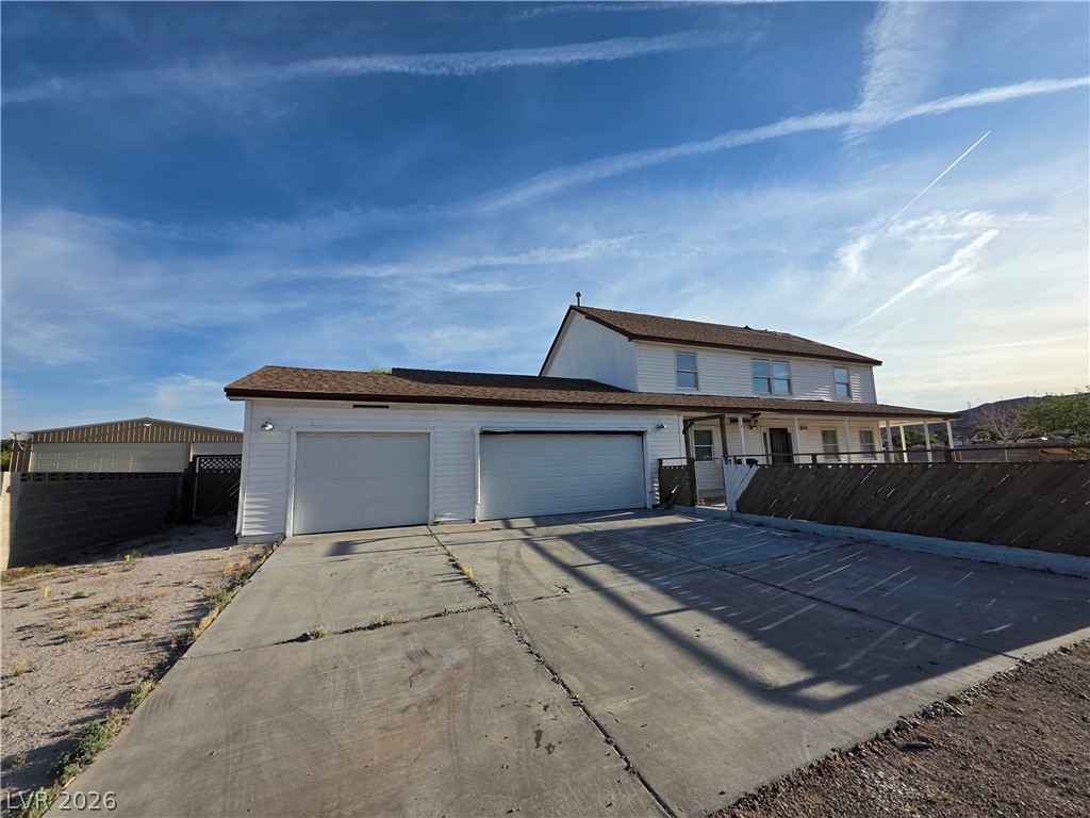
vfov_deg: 89.9
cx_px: 545
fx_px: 409
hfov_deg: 106.2
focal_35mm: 13
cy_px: 409
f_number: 1.9
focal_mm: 2.2
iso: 40
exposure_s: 1/2333
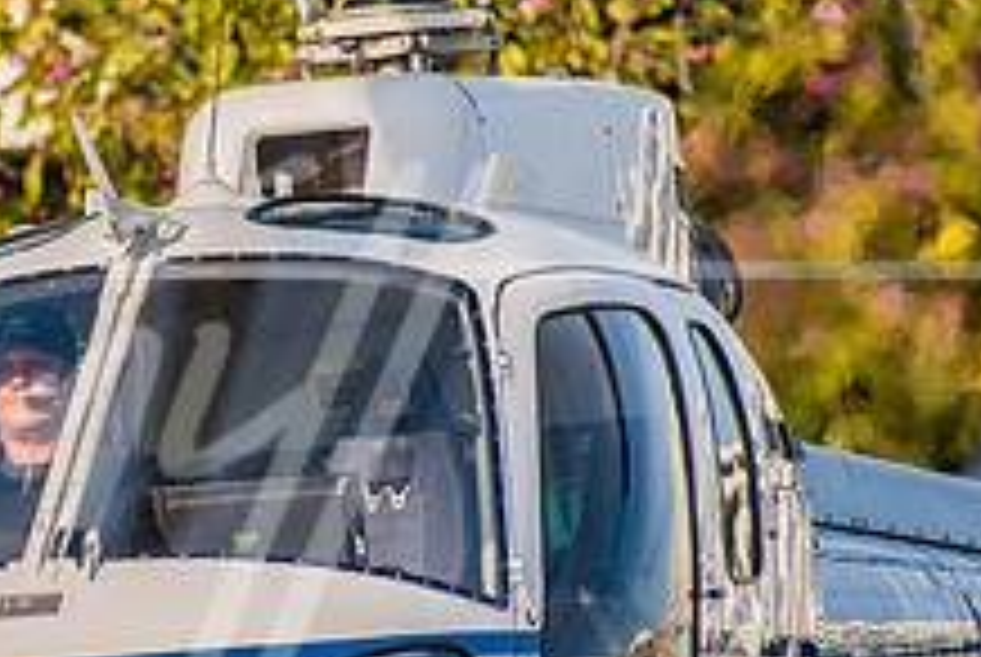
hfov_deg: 1.7
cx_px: 94
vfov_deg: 1.1
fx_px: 33562
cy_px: 376
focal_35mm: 1230
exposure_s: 1/800
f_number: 6.3
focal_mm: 300
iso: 100
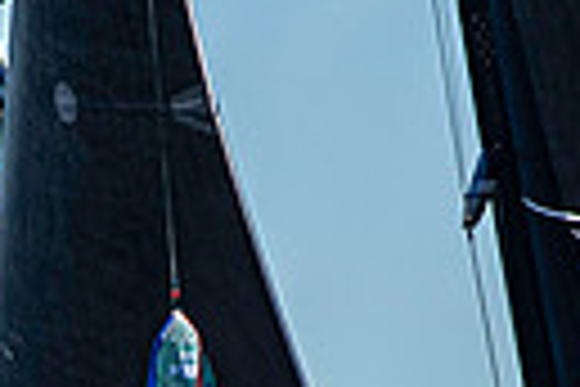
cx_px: 54
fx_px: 15369
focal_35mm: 954
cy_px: 706
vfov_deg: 1.4
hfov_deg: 2.2
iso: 250
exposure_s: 1/1600
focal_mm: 200
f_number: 5
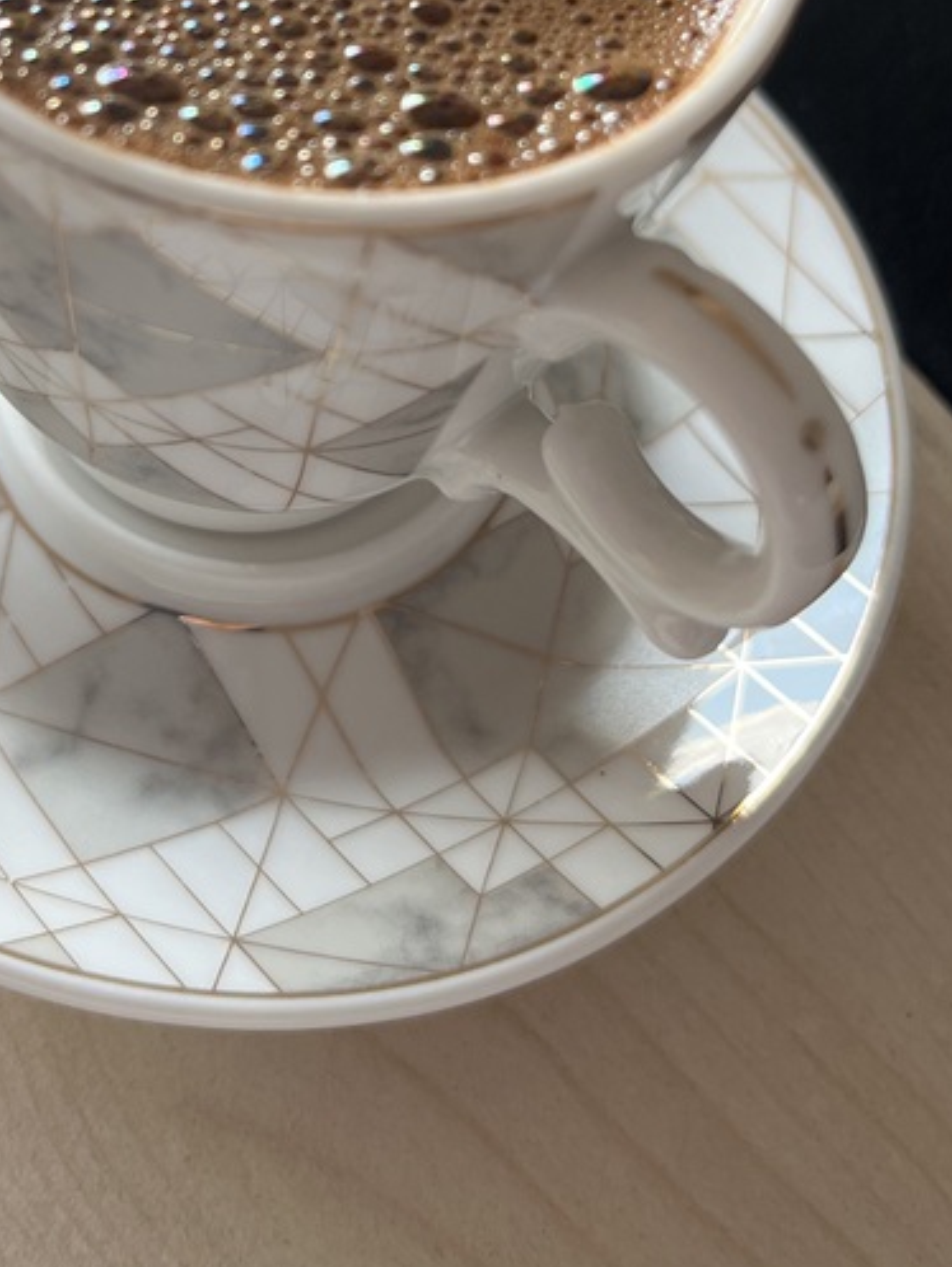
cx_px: 359
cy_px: 257
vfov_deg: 38.2
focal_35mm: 48
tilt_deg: -53.7
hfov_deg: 30.2
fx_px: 1759
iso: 125
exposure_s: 1/106
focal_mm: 5.1
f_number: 1.6
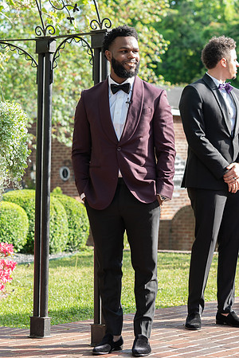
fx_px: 1059
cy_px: 180
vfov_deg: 19.2
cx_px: 93
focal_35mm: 106
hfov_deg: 12.9
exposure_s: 1/200
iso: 250
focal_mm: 70
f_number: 4
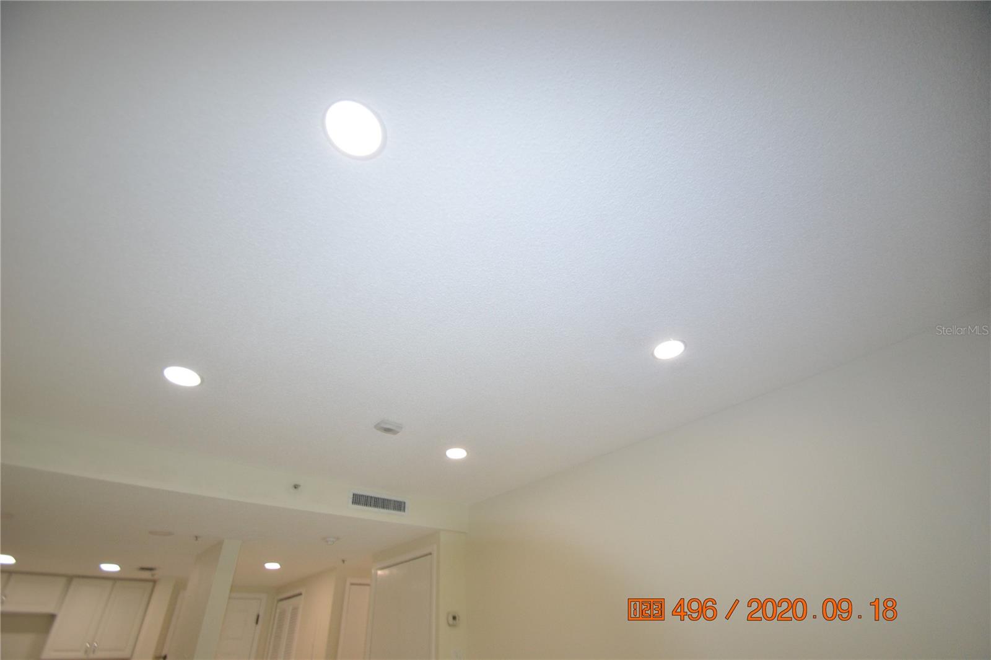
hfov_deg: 100.4
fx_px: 413
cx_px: 496
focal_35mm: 15
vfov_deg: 77.3
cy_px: 330
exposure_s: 1/125
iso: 360
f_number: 4
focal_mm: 10
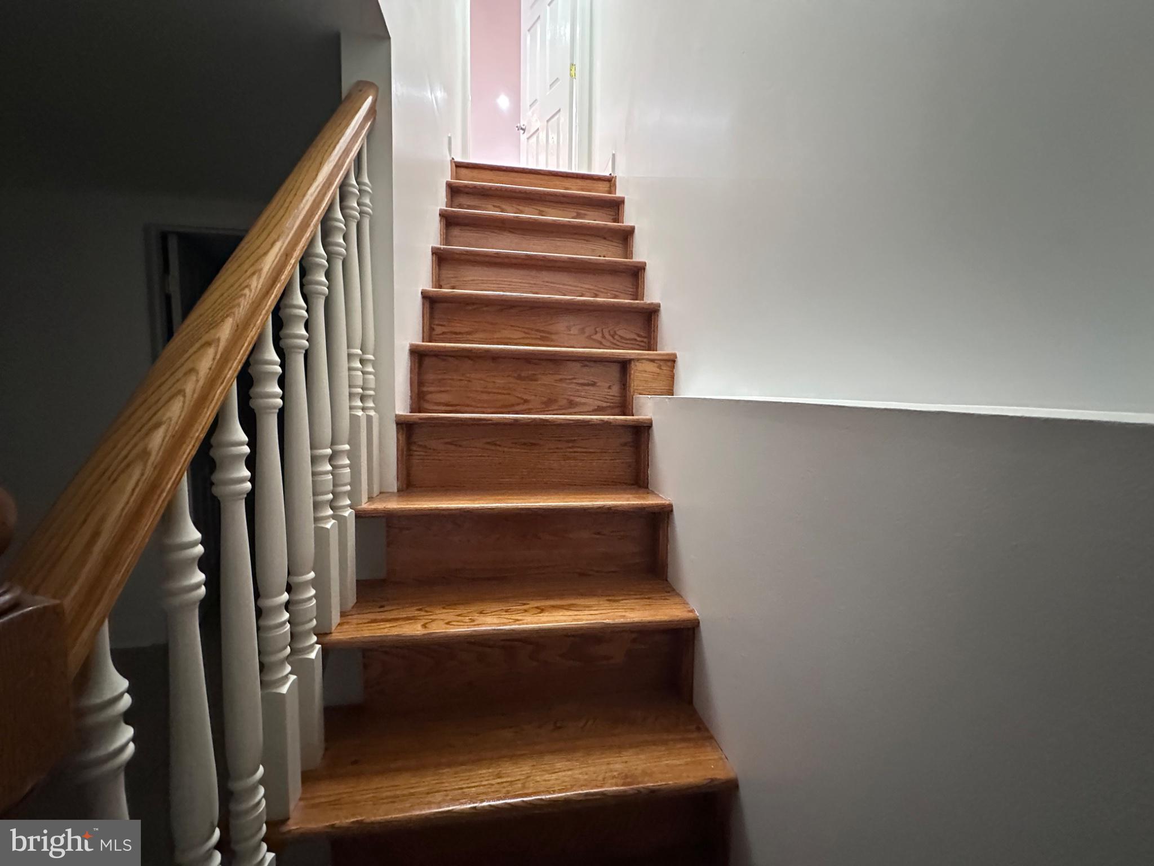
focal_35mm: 14
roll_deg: -1.2
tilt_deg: -4.3
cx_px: 577
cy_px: 433
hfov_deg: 102.1
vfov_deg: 85.7
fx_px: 467
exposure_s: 1/40
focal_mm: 2.22
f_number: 2.2
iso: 800
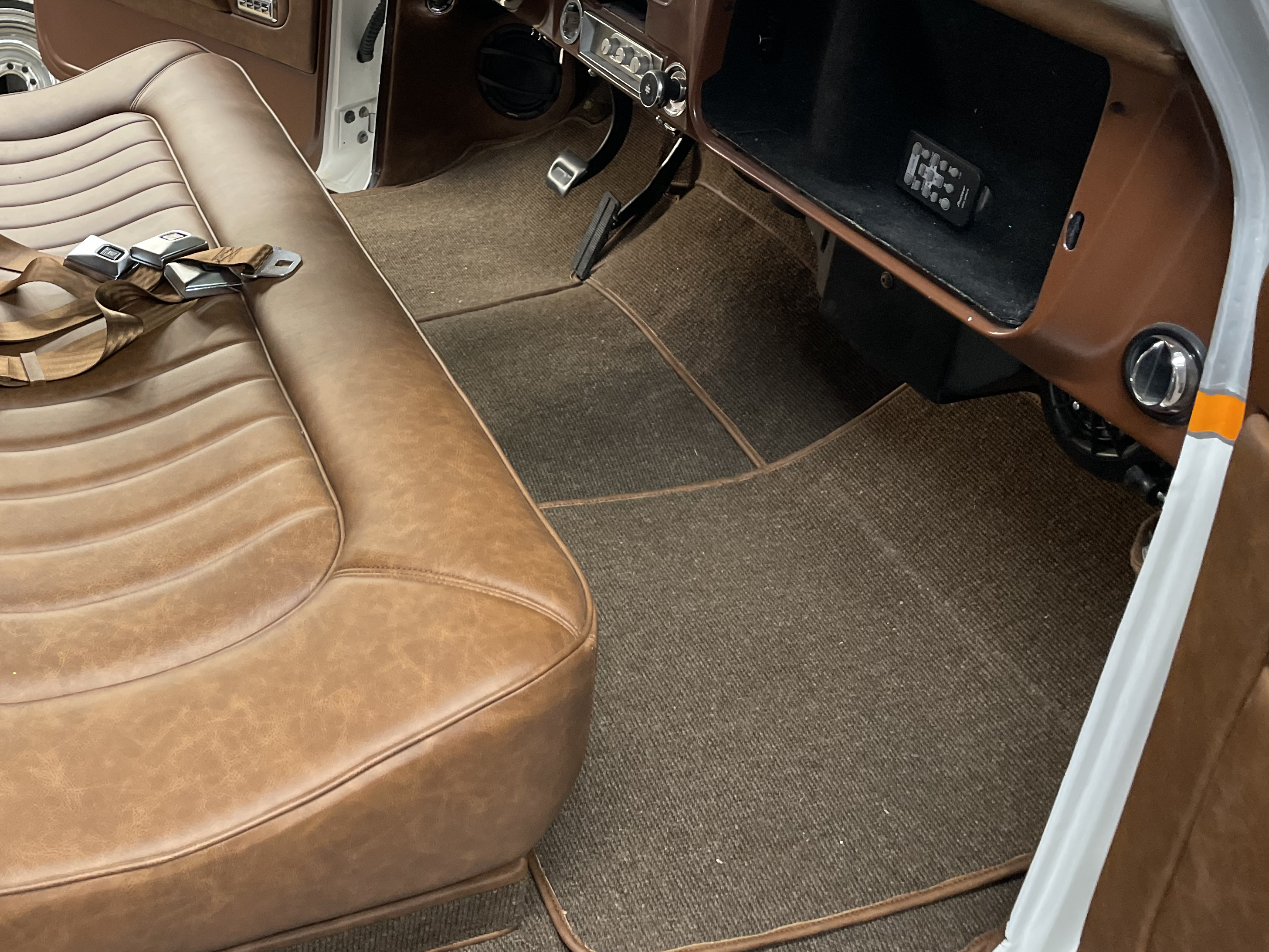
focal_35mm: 36
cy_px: 295
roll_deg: -0.4
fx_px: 1320
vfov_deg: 39.1
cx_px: 405
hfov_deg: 50.3
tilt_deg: -28.7
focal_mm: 4.2
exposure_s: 1/60
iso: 400
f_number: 1.6
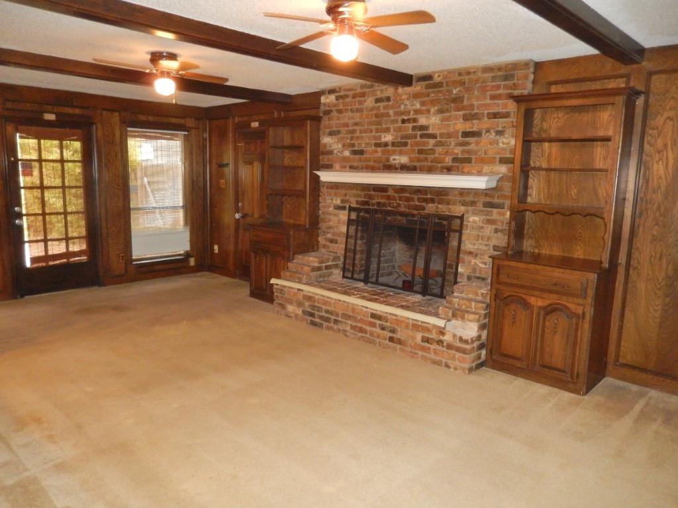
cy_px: 254
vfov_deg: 54.9
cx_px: 339
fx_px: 490
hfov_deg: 69.4
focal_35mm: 25
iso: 640
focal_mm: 4.5
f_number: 3.4
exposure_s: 1/30
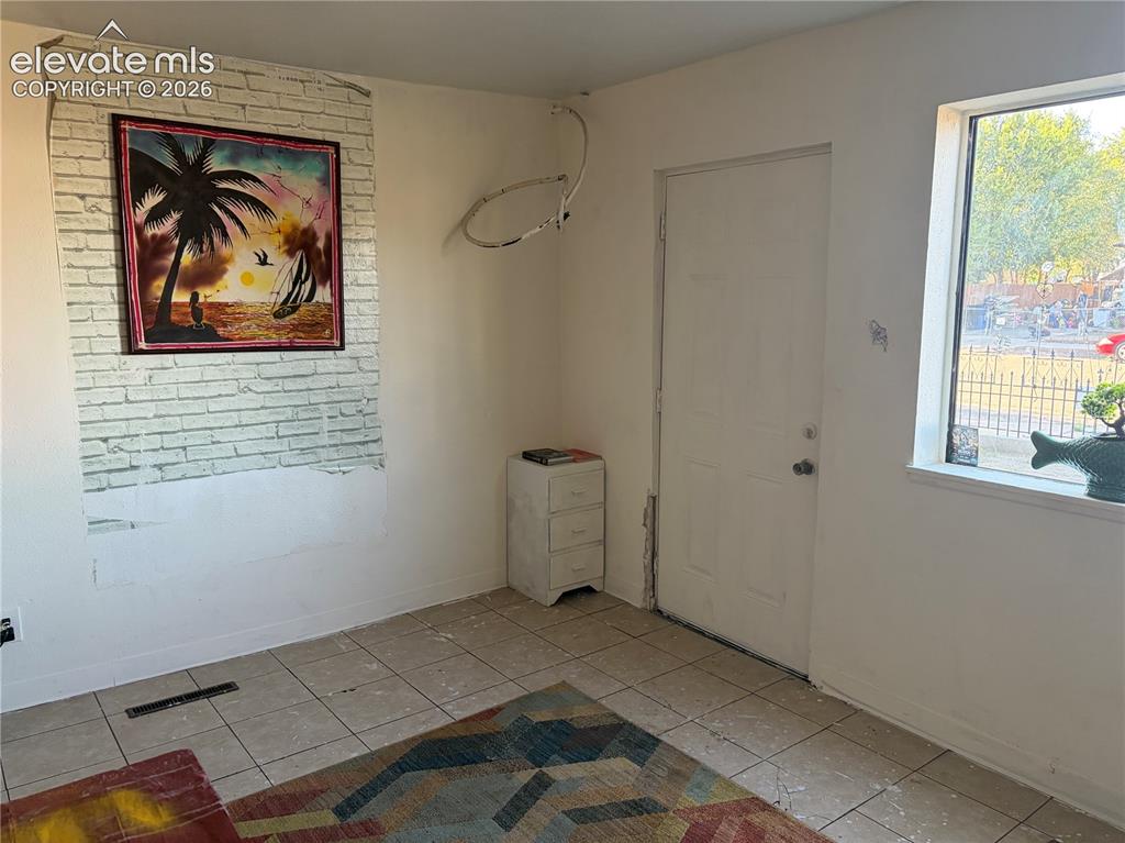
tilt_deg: -8.1
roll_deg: -0.2
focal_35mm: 26
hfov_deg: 67.3
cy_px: 422
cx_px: 562
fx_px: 845
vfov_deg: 53.0
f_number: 1.6
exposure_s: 1/69
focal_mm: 5.96
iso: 125
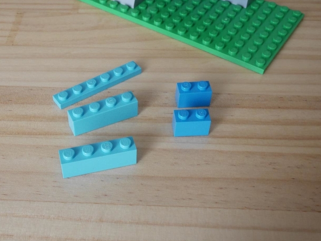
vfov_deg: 30.9
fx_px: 436
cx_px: 135
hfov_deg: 40.3
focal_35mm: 47
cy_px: 113
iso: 2000
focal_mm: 20
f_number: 10
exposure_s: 1/60
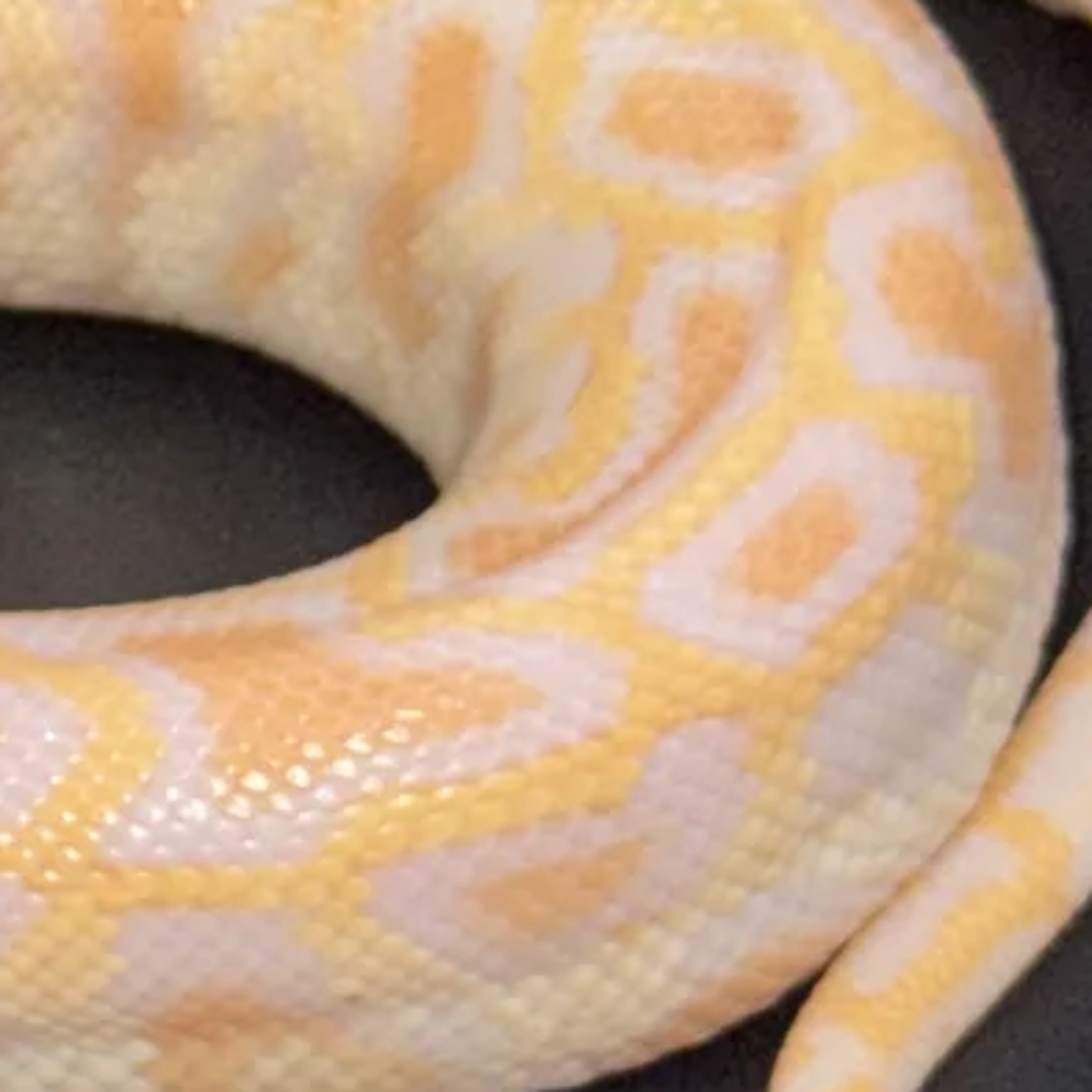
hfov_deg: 6.2
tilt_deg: -41.1
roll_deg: +0.7
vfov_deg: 6.3
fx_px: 9851
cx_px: -953
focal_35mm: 276
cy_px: 543
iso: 50
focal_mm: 6.76
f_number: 1.78
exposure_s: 1/227
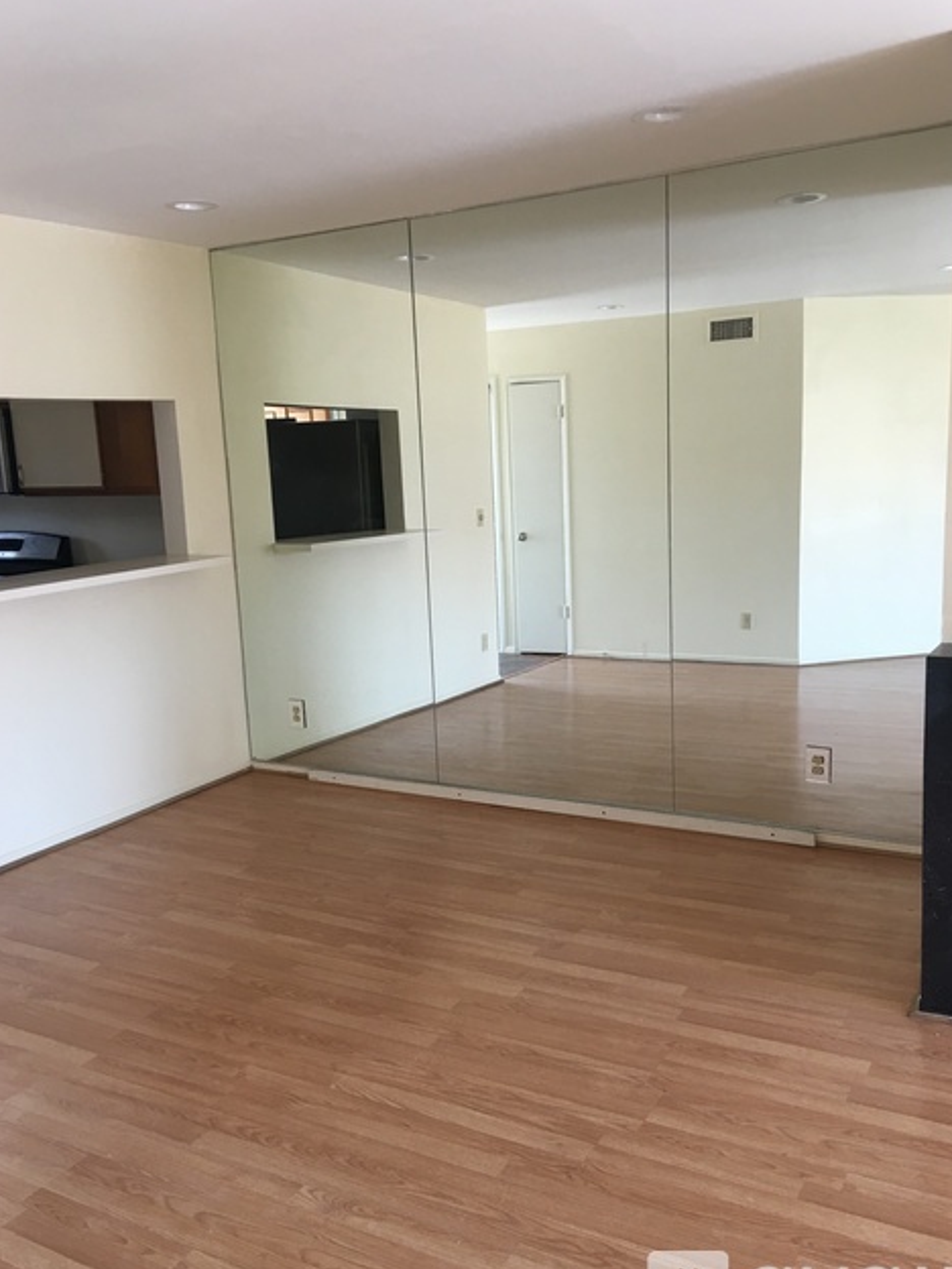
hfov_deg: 45.4
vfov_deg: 58.3
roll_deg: +2.1
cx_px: 468
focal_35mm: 31
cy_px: 654
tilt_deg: -9.6
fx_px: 1137
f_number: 2.2
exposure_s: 1/15
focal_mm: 4.15
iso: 25
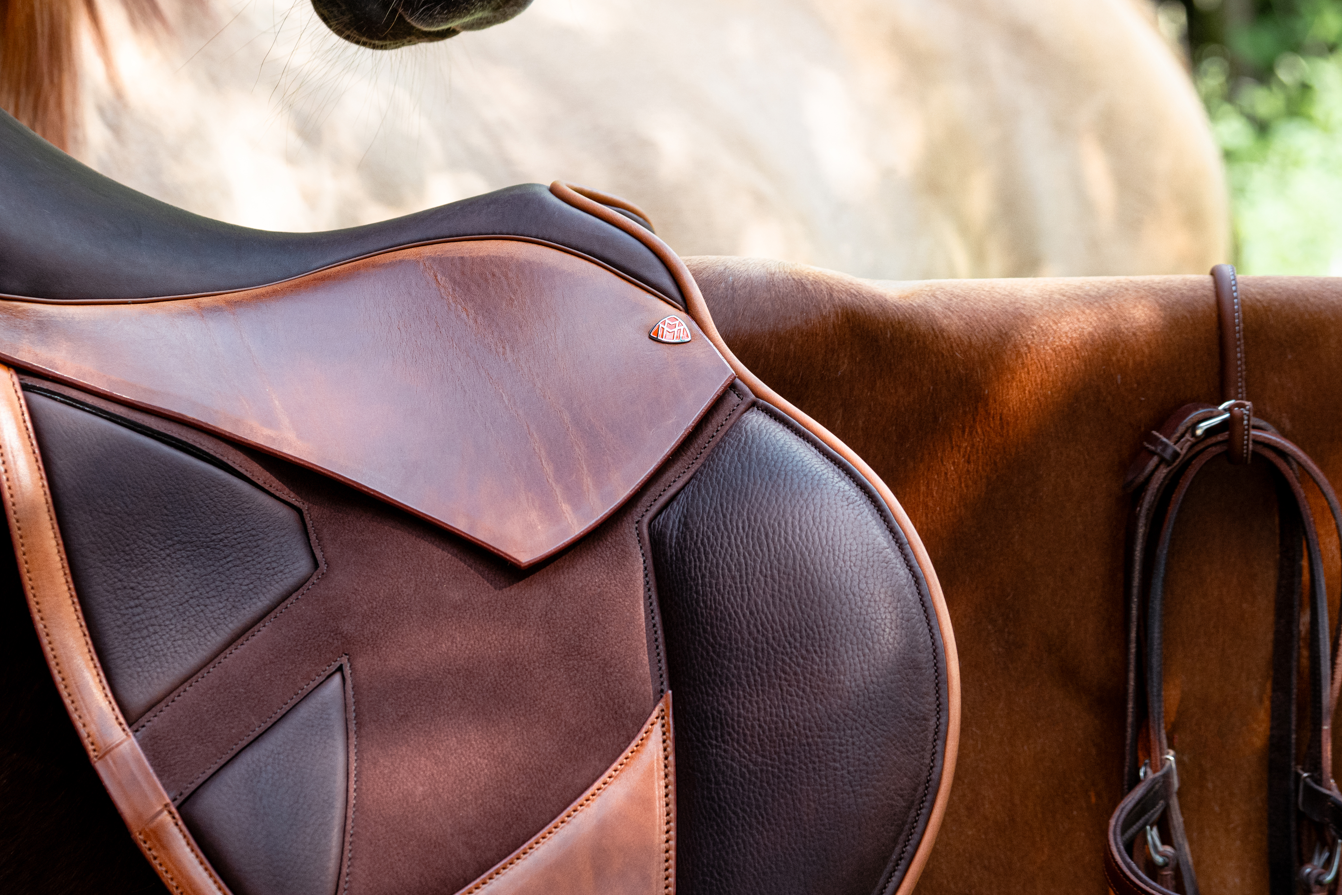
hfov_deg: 17.6
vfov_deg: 11.8
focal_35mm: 116
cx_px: 508
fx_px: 4324
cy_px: 565
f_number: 4.5
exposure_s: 1/640
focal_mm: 70
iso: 800
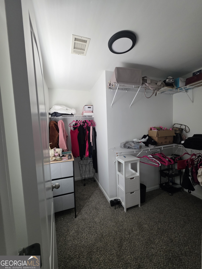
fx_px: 101
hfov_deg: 89.9
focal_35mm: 13
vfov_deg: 106.2
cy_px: 134
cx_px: 101
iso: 250
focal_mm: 2.2
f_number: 1.9
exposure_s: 1/60
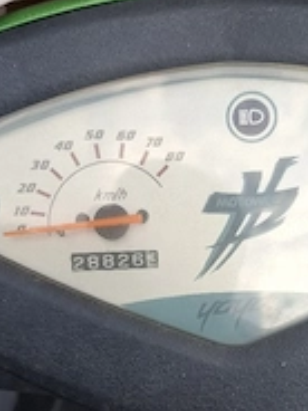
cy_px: 259
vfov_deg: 37.9
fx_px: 593
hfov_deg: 29.1
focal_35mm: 50
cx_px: 165
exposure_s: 1/204
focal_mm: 5.54
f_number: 1.8
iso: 50
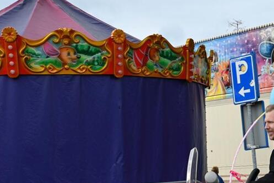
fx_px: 791
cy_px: 177
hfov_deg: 19.4
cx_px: 221
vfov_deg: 13.0
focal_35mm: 104
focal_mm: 52
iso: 1250
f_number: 11
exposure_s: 1/400
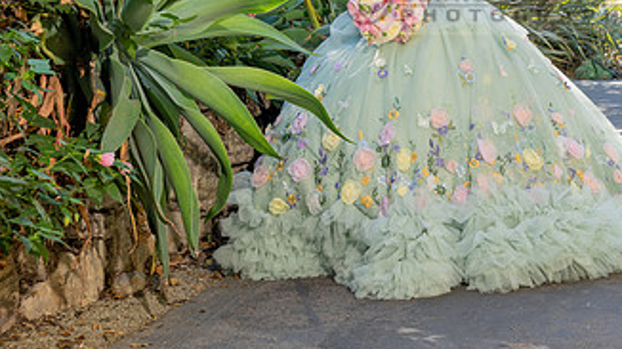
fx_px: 1137
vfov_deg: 17.0
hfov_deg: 29.9
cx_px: 496
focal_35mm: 69
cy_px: -10
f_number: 5
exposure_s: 1/200
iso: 200
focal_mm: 37
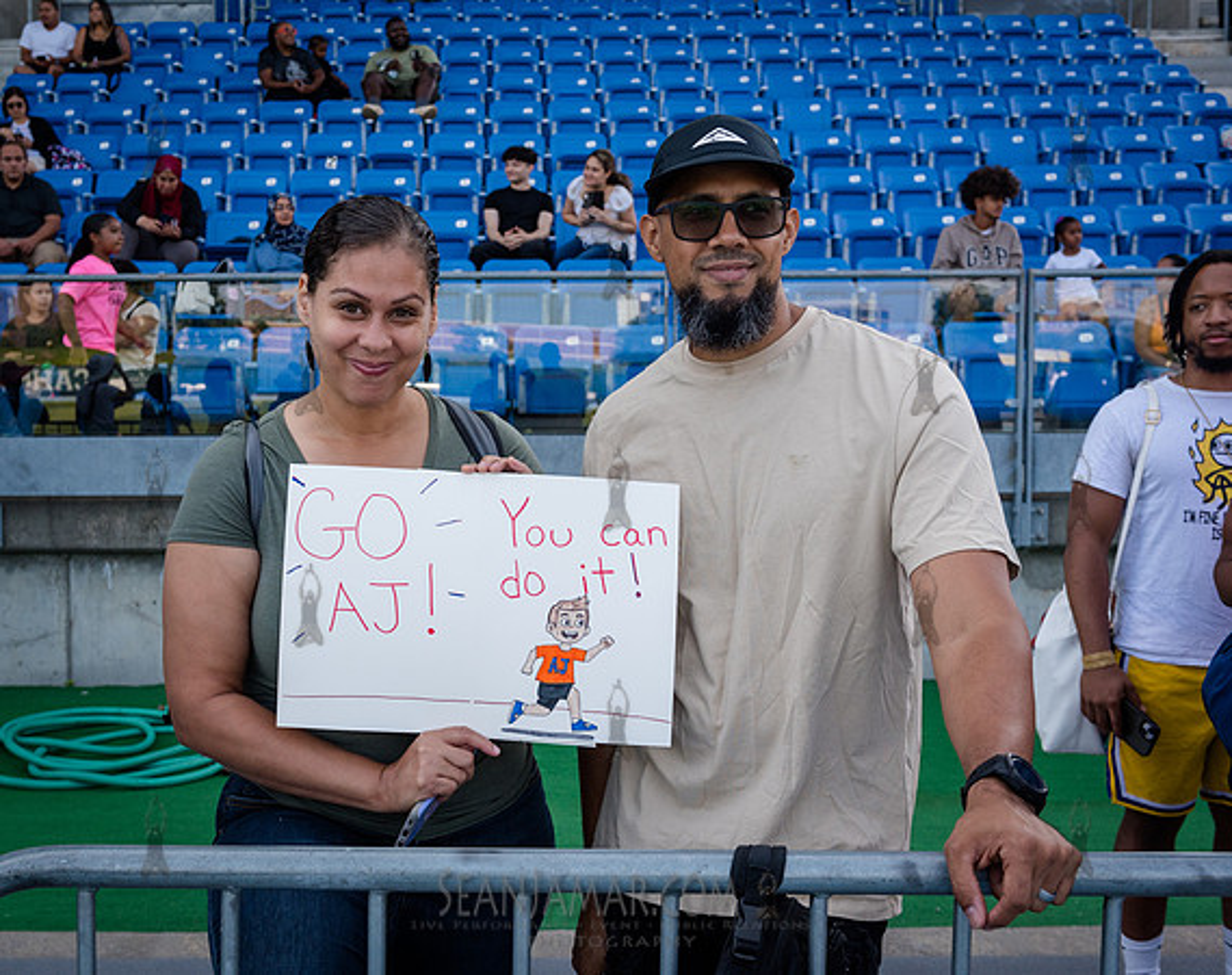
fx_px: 1643
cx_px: 488
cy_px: 477
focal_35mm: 45
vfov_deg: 33.0
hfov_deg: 40.9
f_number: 5.6
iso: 400
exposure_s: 1/800
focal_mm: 38
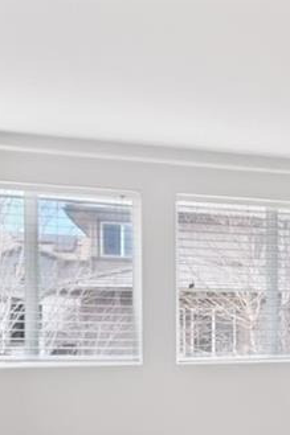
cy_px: 316
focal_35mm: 73
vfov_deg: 27.4
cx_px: 779
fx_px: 883
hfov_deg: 12.4
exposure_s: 1/25
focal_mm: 10
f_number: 8
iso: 800
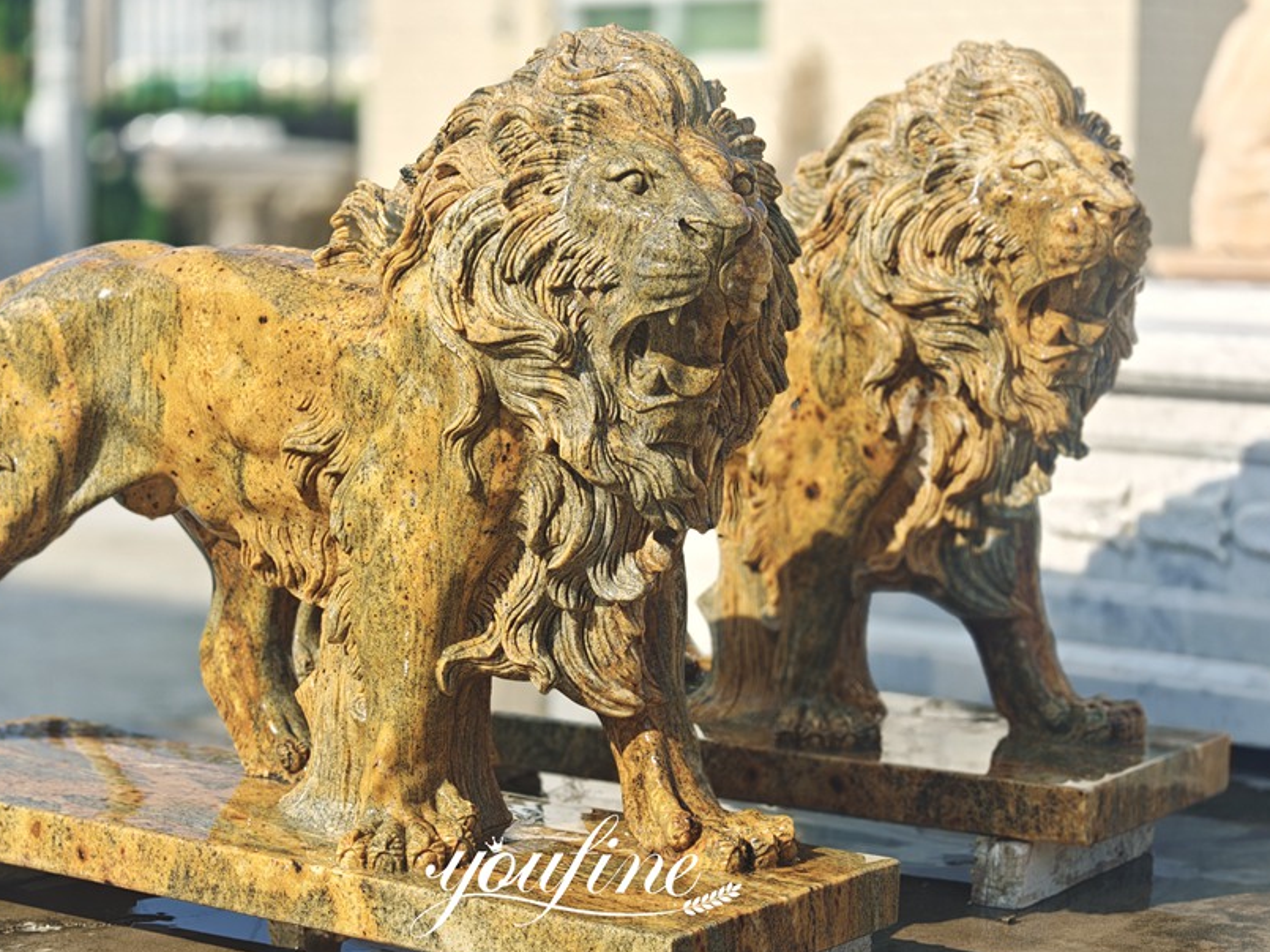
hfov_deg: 22.5
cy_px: 500
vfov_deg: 17.0
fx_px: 3190
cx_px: 541
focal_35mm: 87
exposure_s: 1/795
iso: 80
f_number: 1.8
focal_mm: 16.53
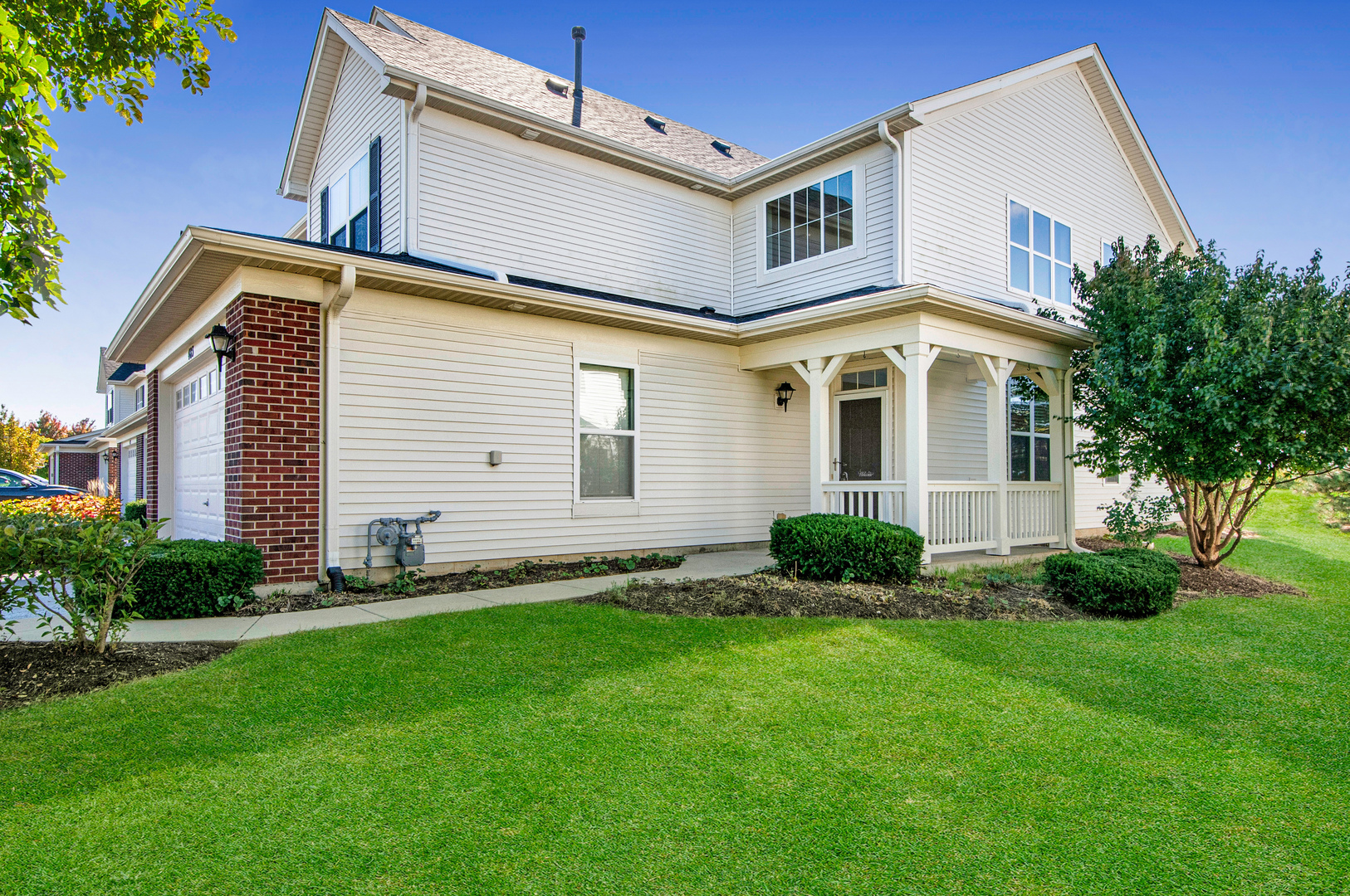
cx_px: 675
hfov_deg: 81.3
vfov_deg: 59.4
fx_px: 787
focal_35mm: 21
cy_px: 448
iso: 640
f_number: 9
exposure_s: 1/500
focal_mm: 14
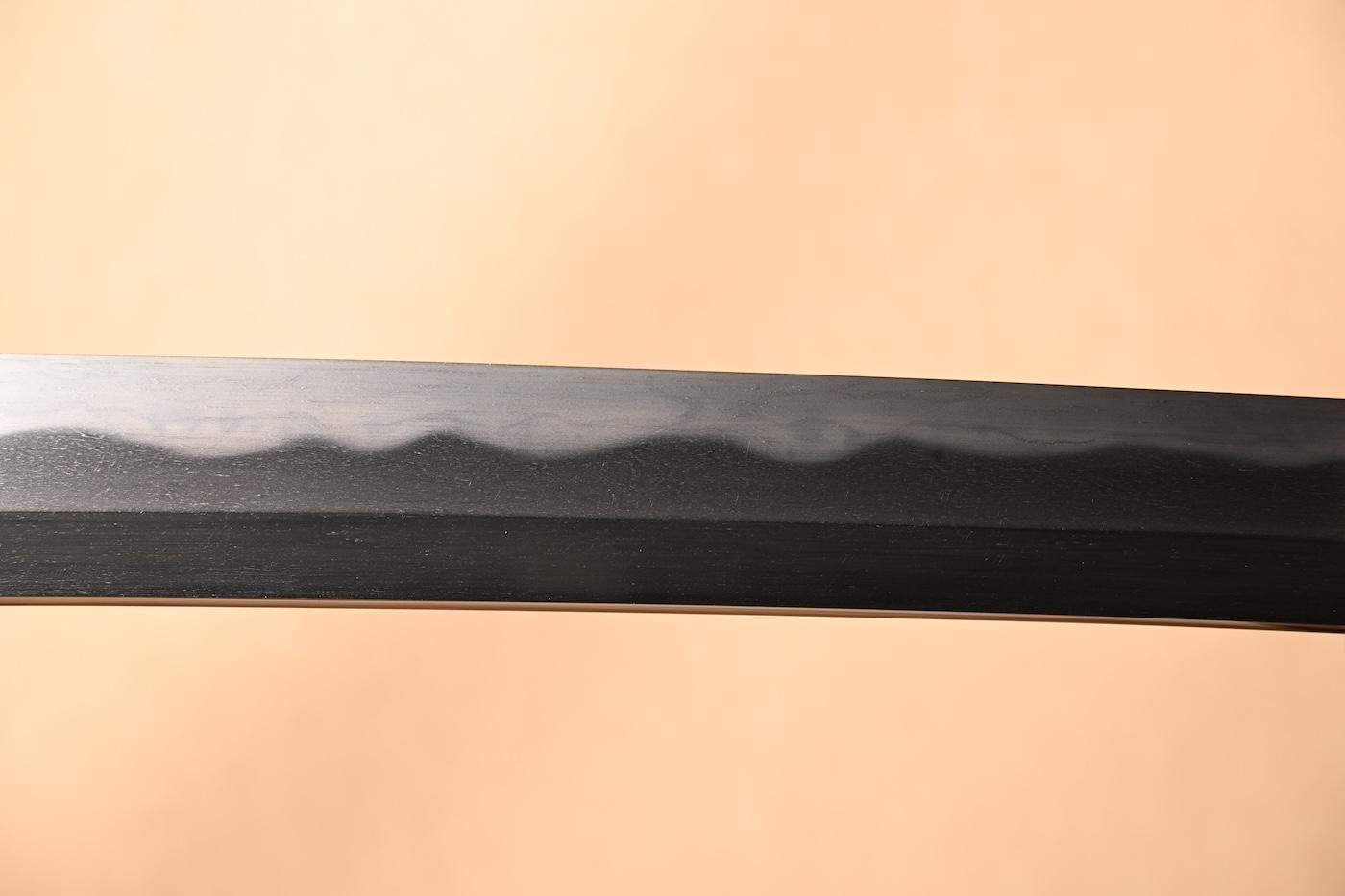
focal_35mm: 90
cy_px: 448
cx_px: 672
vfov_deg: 15.2
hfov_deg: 22.6
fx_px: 3362
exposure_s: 1/2
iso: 100
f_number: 5
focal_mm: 60
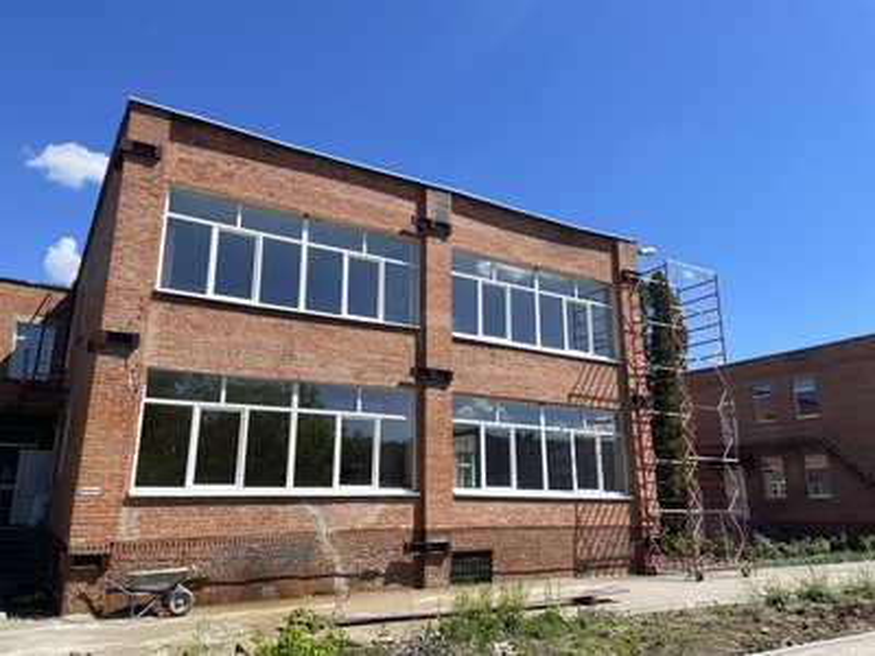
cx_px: 438
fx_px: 657
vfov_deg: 53.1
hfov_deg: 67.3
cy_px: 328
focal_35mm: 26
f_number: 1.6
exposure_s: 1/3205
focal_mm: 4.2
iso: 32
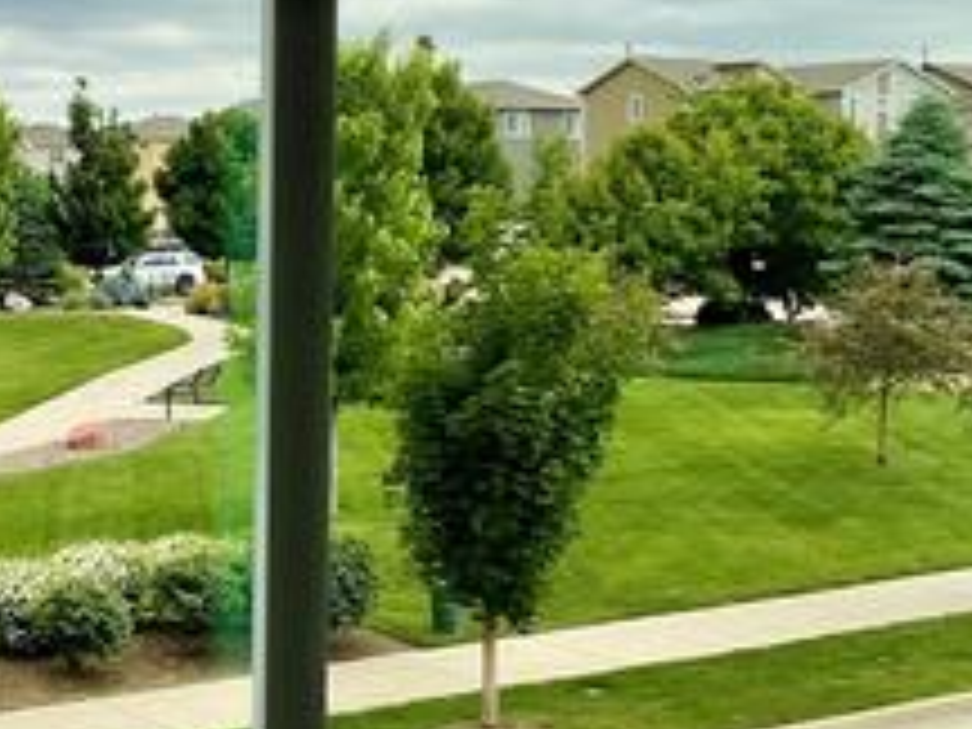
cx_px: -94
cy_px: 322
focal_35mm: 86
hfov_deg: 21.6
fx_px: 2415
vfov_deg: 17.2
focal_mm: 3
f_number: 1.8
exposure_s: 1/1076
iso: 16
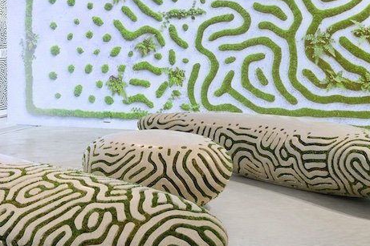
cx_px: 117
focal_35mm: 76
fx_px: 781
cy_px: 37
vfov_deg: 17.7
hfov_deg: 26.5
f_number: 11
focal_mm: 35
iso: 100
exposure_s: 1/2
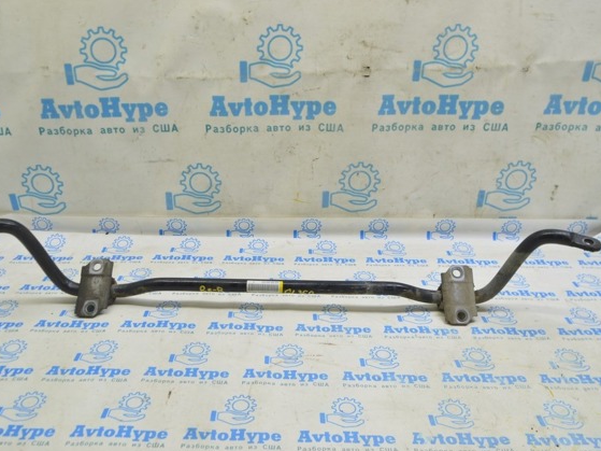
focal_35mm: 33
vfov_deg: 42.9
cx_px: 268
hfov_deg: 55.2
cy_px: 228
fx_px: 573
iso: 400
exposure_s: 1/20
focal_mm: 20
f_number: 5.6
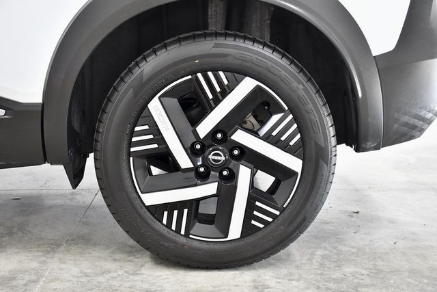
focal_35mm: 48
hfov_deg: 41.1
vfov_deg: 28.1
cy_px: 146
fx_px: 583
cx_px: 218
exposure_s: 1/160
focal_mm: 32
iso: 1250
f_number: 4
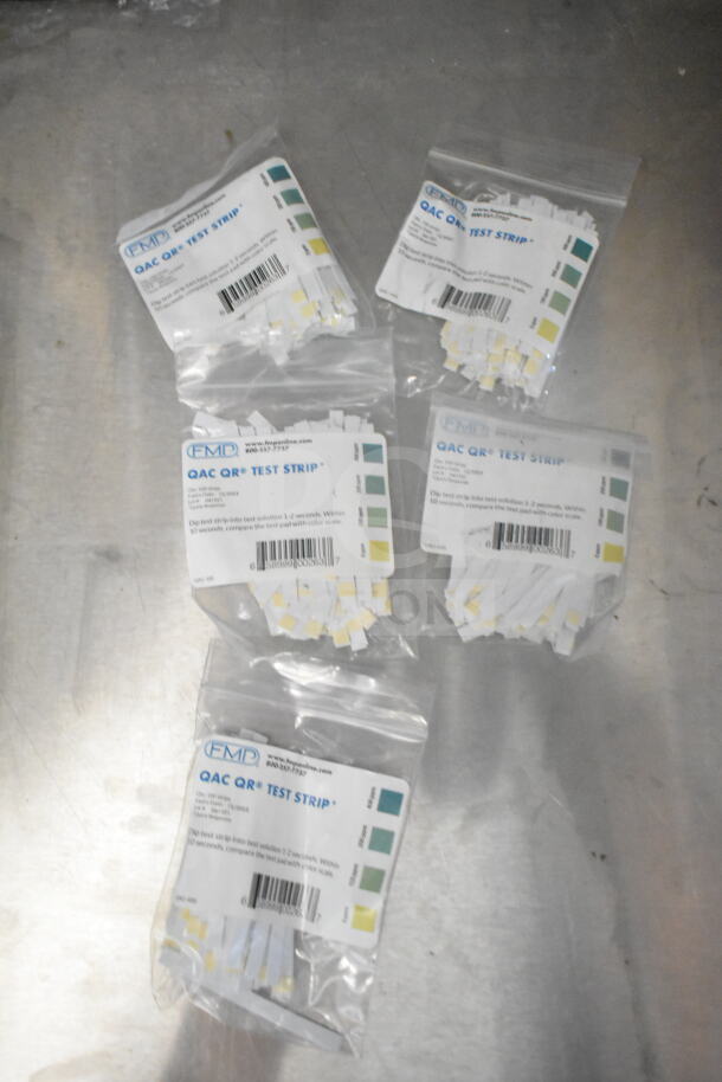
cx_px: 361
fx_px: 1037
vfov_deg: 55.1
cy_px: 541
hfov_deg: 38.4
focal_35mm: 34
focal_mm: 23
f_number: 3.8
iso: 9000
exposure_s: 1/40
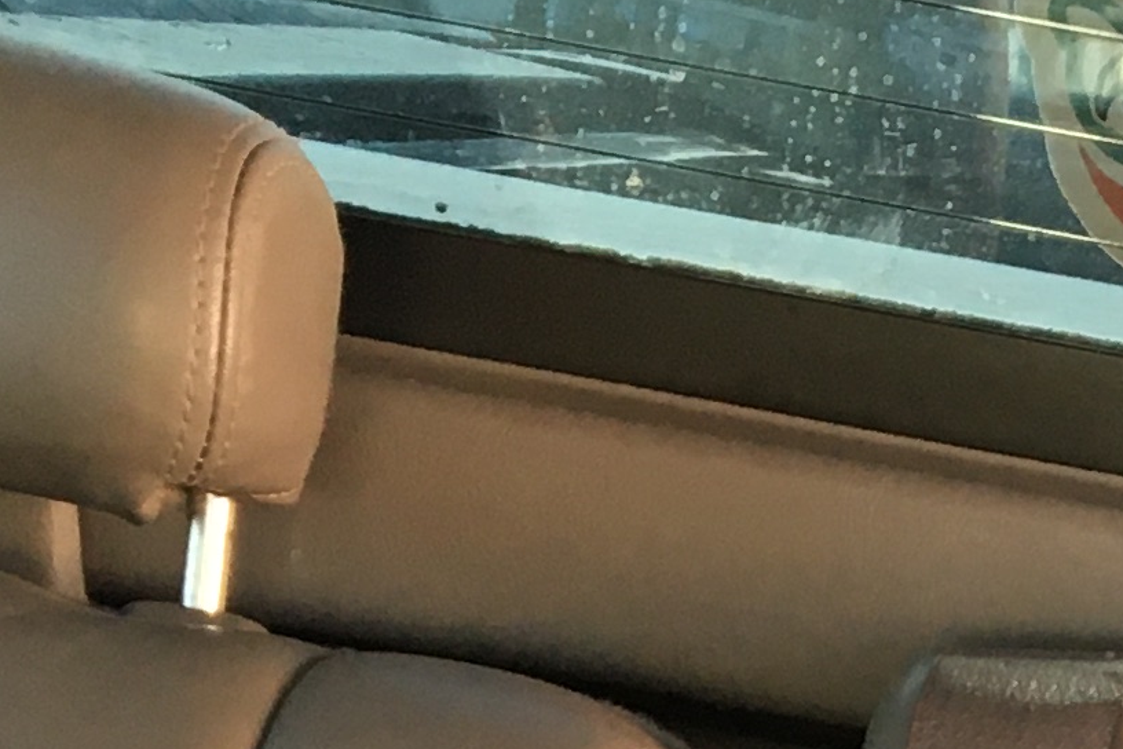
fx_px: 4648
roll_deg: -13.9
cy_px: 1571
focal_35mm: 149
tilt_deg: -19.9
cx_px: 1825
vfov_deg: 8.6
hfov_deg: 12.8
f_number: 2.2
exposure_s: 1/30
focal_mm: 4.15
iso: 32
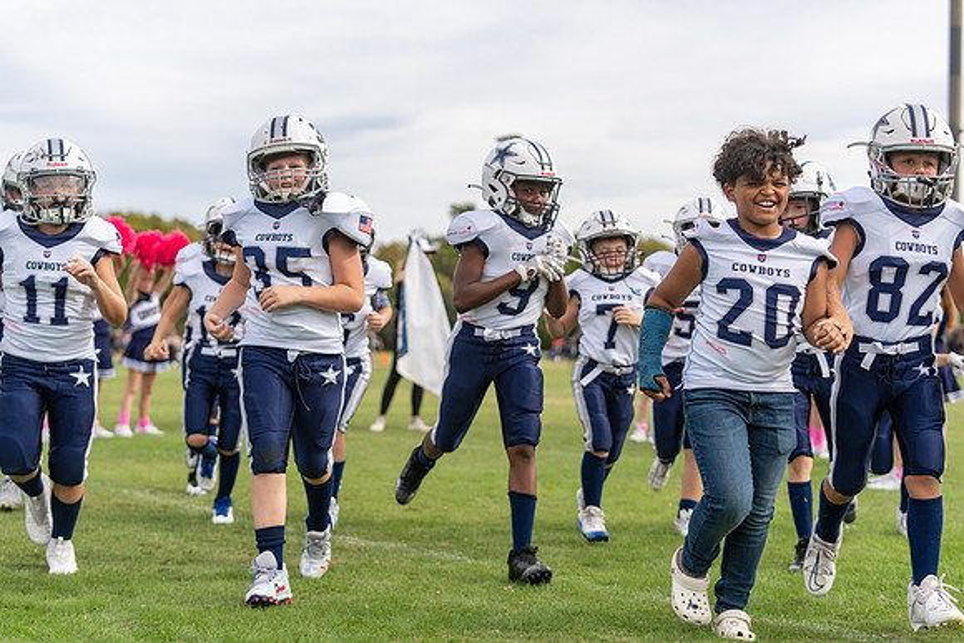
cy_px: 322
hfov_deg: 28.8
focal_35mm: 70
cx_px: 482
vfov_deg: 19.5
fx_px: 1875
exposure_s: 1/1600
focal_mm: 70
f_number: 3.5
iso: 250
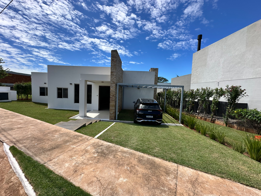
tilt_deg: -4.3
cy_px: 98
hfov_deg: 102.1
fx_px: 106
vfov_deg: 85.7
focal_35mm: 14
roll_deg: -3.4
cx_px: 130
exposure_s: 1/1335
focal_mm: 2.22
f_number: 2.2
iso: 40
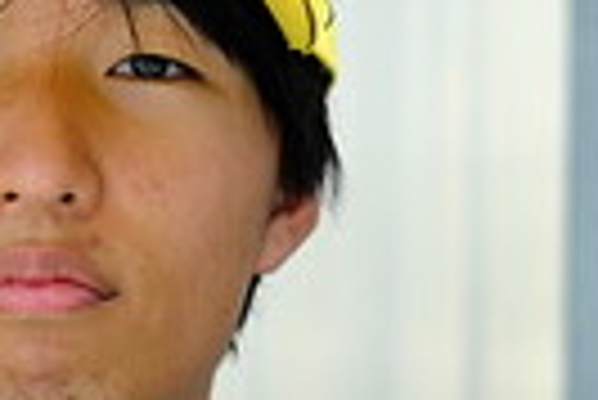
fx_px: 5388
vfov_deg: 4.2
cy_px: 481
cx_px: -157
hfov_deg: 6.3
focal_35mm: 324
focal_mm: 53.2
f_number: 2.8
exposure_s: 1/600
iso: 200
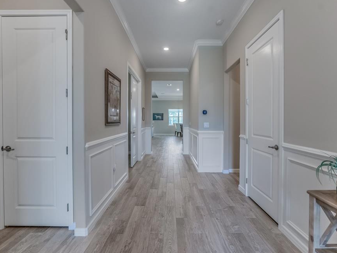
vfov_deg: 78.1
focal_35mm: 16
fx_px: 156
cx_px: 172
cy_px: 124
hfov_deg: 94.5
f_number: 6.3
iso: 125
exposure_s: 1/125
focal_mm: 14
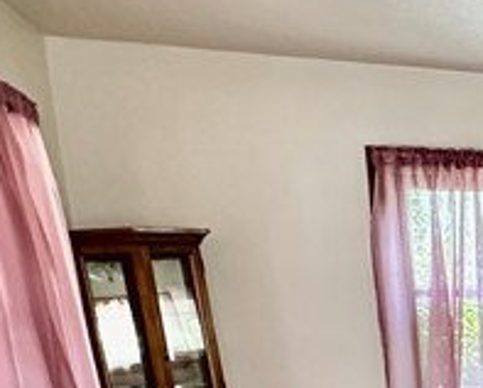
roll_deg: -0.1
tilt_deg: -11.1
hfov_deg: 20.1
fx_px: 1016
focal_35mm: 71
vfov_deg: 20.1
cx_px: 848
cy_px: 479
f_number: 2.2
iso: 320
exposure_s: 1/60
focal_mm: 2.22
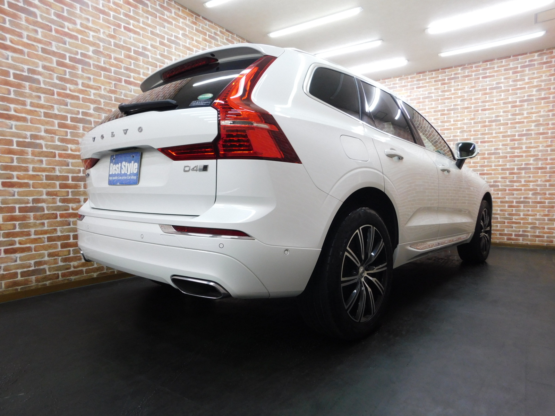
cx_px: 278
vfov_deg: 58.9
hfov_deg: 73.9
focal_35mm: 23
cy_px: 208
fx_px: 369
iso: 200
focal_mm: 4
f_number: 3
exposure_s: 1/30
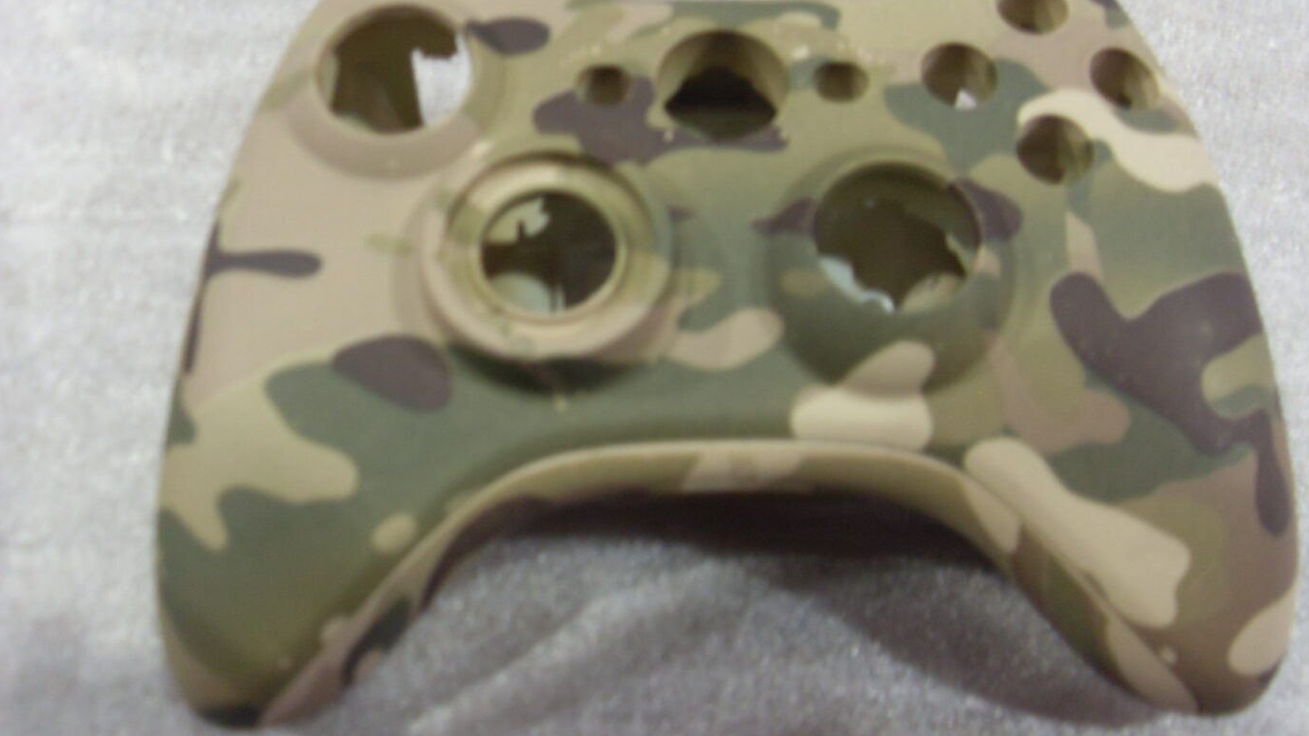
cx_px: 660
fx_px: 1354
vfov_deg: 30.4
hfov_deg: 51.6
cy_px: 321
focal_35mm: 39
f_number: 2.8
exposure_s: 1/10
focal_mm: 6.3
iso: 200
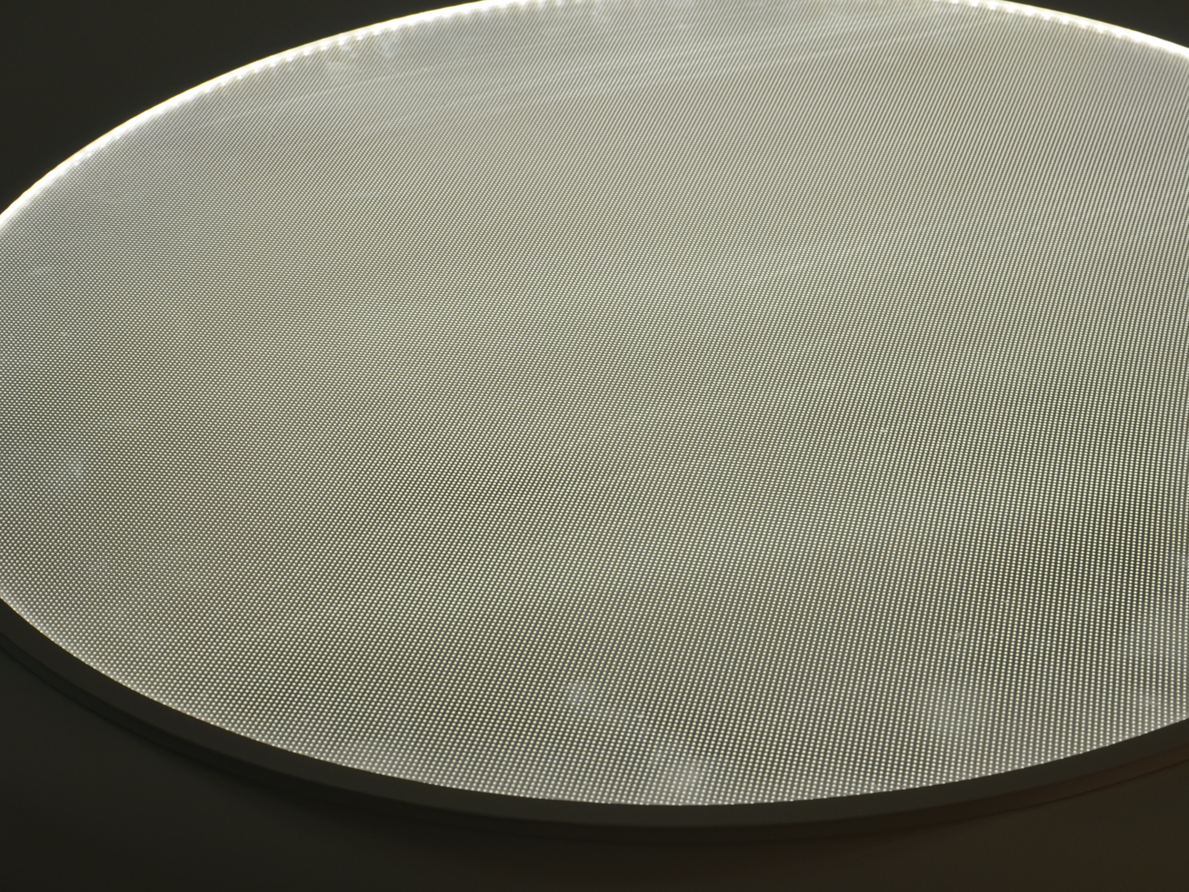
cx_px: 656
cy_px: 312
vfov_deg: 16.9
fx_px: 2988
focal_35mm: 87
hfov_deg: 22.5
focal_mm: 38
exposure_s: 1/200
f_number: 8
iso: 200
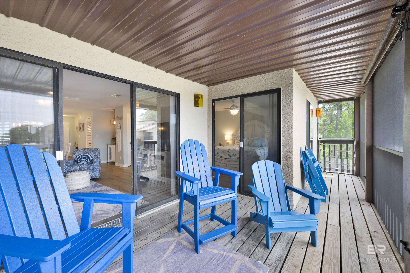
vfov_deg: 77.3
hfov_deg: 100.4
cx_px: 205
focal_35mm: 15
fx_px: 171
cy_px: 136
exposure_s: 1/10
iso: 400
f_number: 11
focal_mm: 15
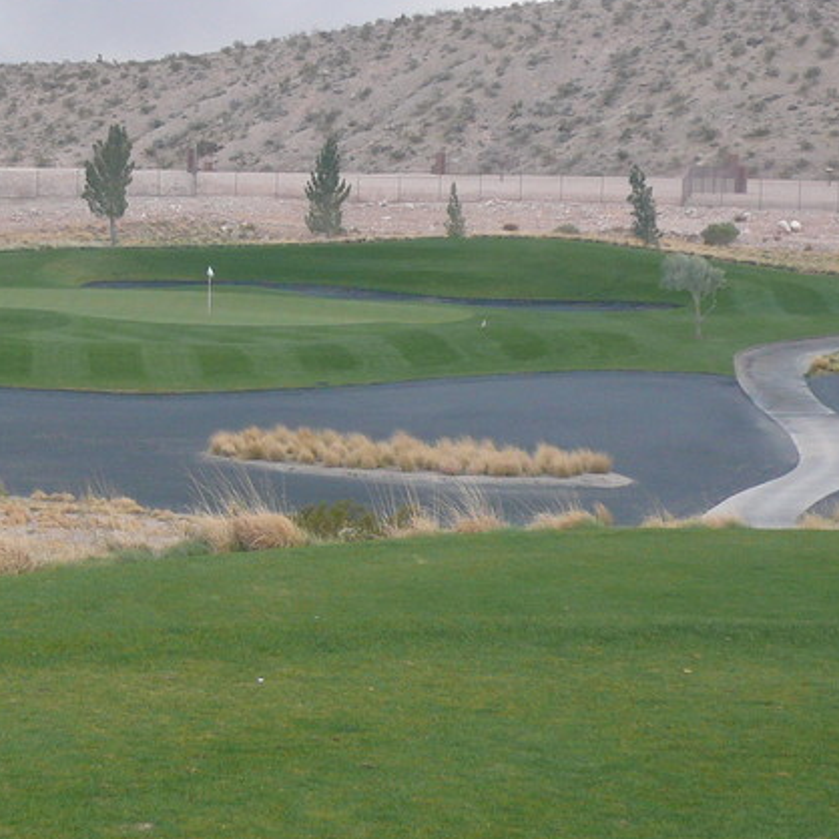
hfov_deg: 12.6
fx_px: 3784
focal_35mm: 138
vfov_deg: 12.6
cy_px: 371
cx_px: 219
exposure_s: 1/320
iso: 100
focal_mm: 11.2
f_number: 4.3
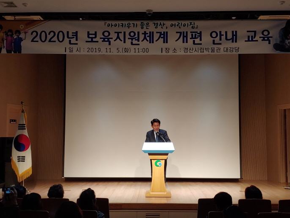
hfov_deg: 43.8
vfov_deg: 33.6
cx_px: 148
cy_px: 109
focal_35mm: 43
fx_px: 360
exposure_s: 1/120
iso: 50
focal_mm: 4.23
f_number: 1.5
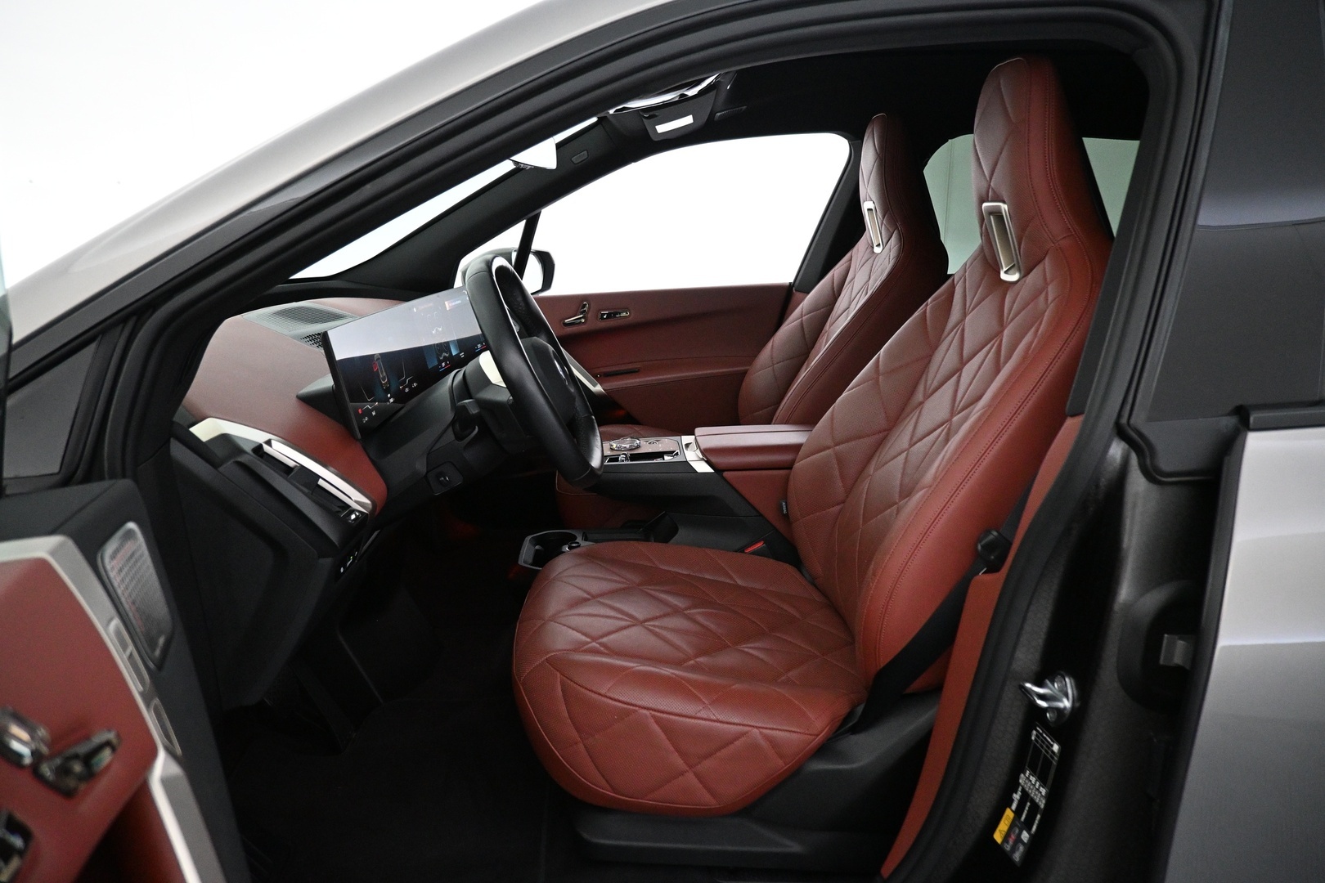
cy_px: 442
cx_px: 662
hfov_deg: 73.7
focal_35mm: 24
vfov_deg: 53.1
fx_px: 883
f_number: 3.5
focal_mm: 16
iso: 3200
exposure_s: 1/80
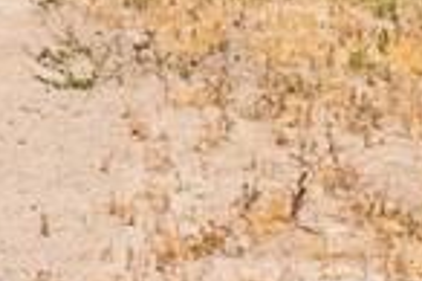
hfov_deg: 10.8
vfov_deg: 7.0
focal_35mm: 190
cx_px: 40
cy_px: -233
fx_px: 2225
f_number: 8
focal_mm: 18
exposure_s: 1/8000
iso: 400
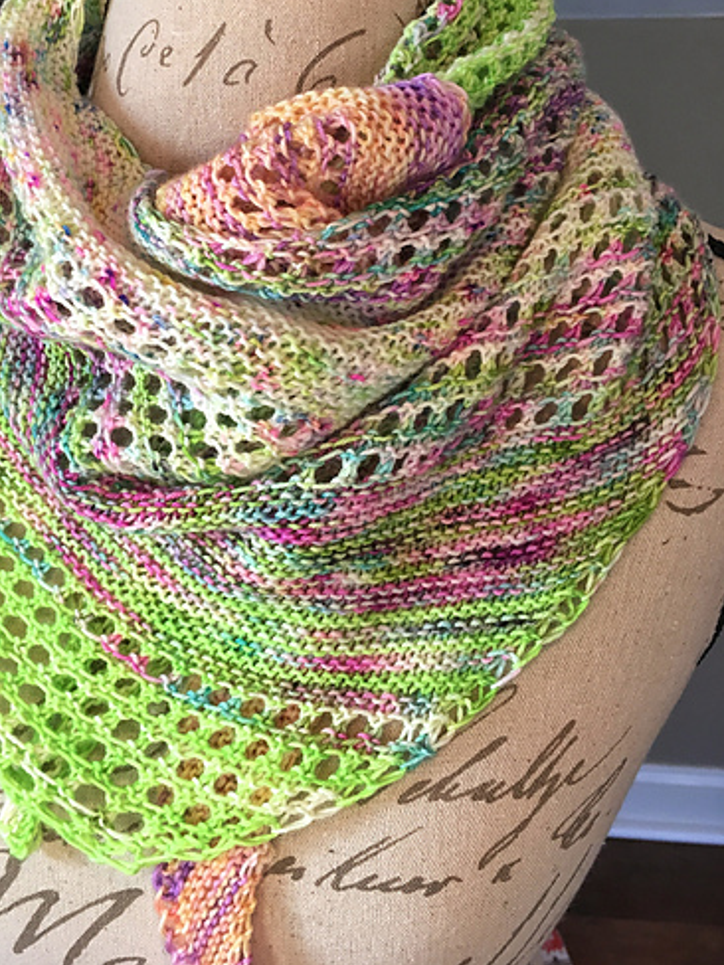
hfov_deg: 37.4
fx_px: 1060
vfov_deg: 48.3
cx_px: 253
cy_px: 340
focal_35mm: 38
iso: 80
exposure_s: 1/30
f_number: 2.2
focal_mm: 4.15
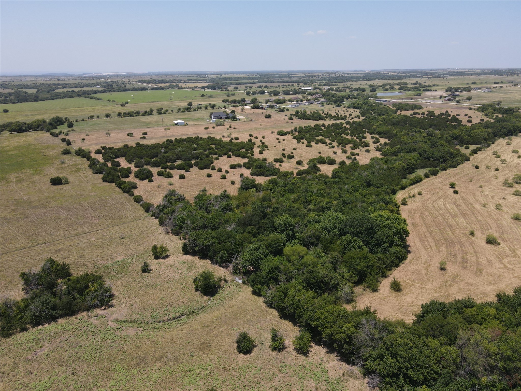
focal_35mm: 24
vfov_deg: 56.8
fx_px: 361
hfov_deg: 71.6
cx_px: 260
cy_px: 196
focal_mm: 4.5
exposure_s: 1/640
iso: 100
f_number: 2.8
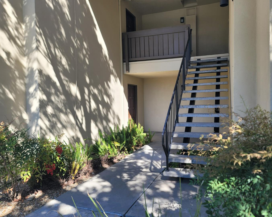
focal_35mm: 27
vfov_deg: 53.2
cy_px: 105
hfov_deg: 64.0
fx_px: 217
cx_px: 144
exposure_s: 1/167
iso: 20
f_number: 1.8
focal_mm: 7
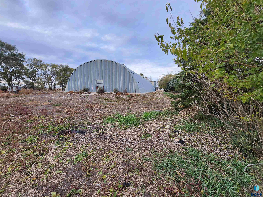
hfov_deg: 106.2
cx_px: 132
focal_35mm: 13
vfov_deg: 89.9
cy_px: 98
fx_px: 99
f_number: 2.2
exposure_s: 1/164
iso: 50
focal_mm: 2.2
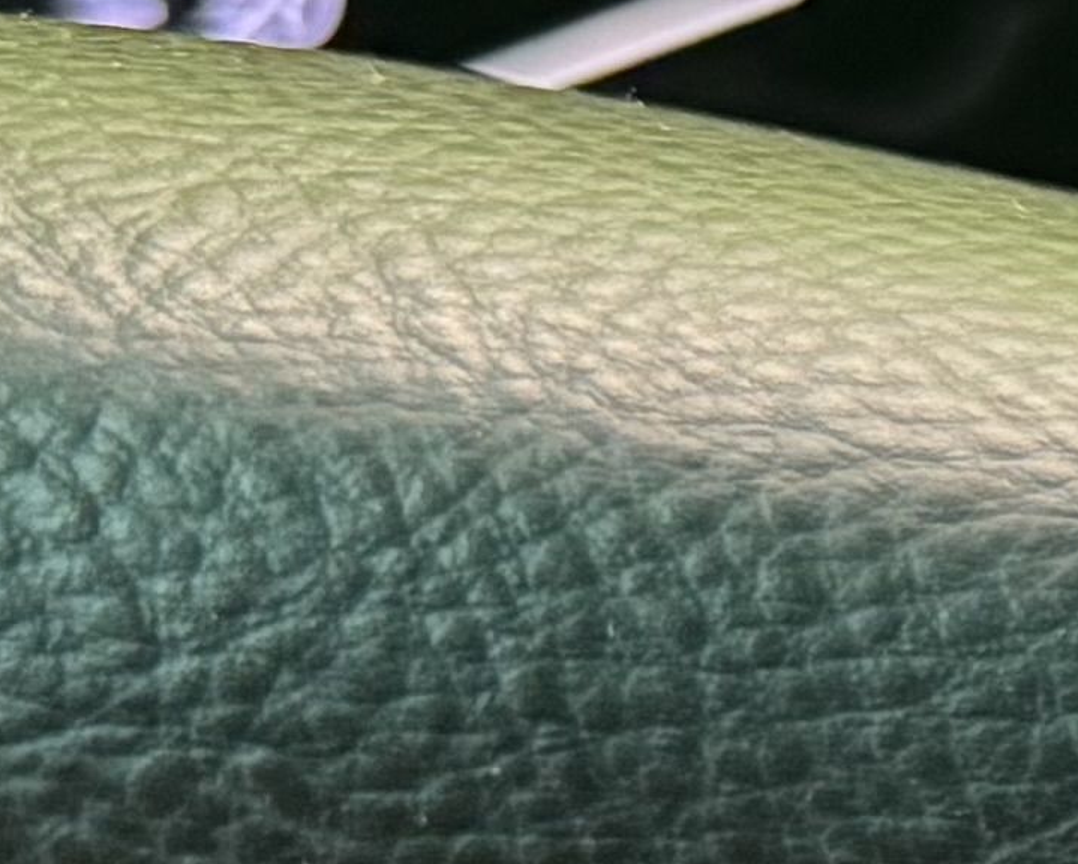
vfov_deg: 8.2
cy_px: 1053
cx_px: 3528
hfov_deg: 8.3
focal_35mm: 186
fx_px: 5937
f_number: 1.78
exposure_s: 1/50
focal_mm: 6.76
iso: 500
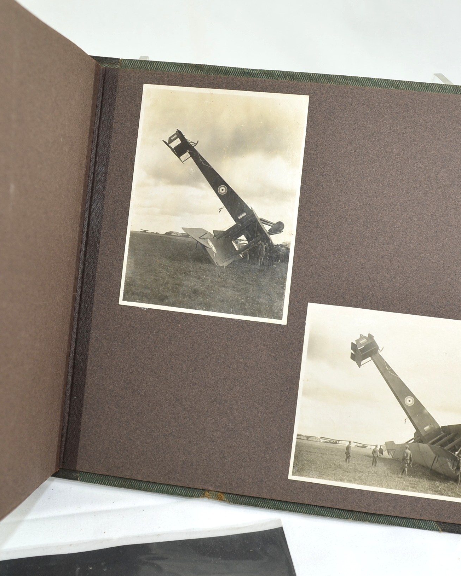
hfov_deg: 29.7
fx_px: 870
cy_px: 288
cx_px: 231
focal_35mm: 51
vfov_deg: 36.7
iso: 200
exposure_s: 1/200
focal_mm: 24
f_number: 3.8
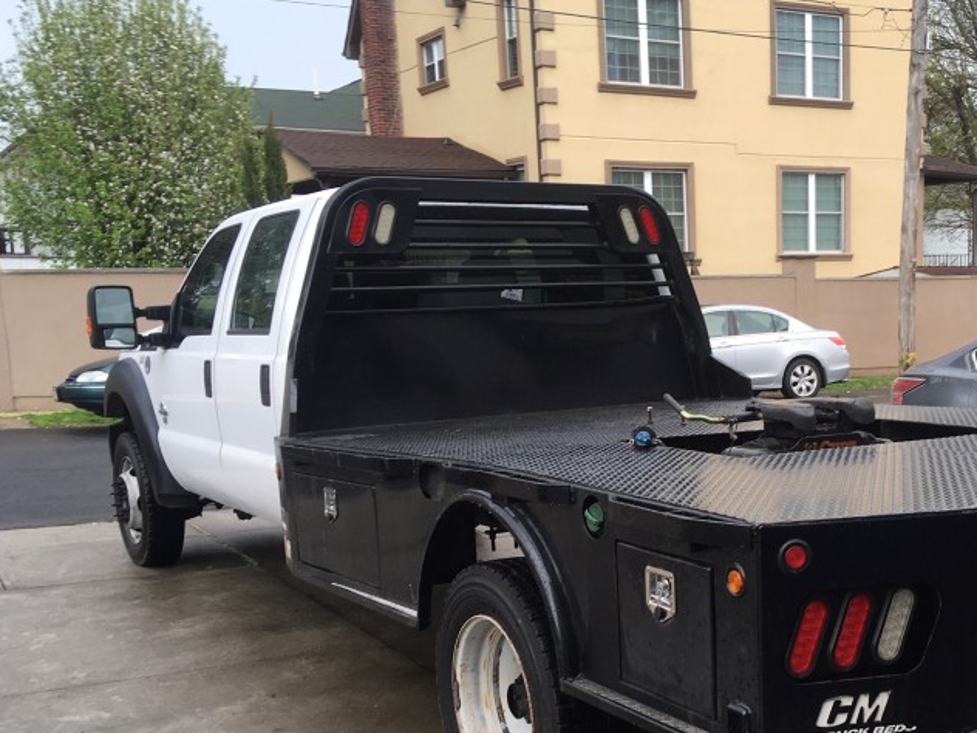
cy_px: 530
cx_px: 734
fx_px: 1327
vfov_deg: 30.5
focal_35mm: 47
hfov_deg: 39.3
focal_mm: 4.15
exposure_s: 1/165
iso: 25
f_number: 2.2
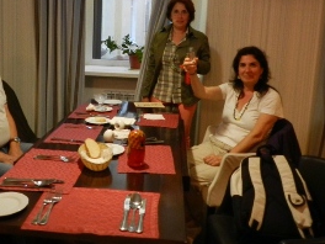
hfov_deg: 47.6
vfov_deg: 36.2
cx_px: 133
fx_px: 366
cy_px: 70
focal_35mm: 39
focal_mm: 4
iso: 200
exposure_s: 1/2.5
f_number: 3.4
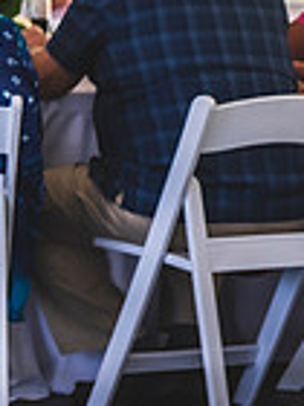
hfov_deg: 5.1
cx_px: -524
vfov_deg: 7.0
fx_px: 3267
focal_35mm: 279
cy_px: -103
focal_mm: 70
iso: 400
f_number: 2.8
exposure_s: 1/200
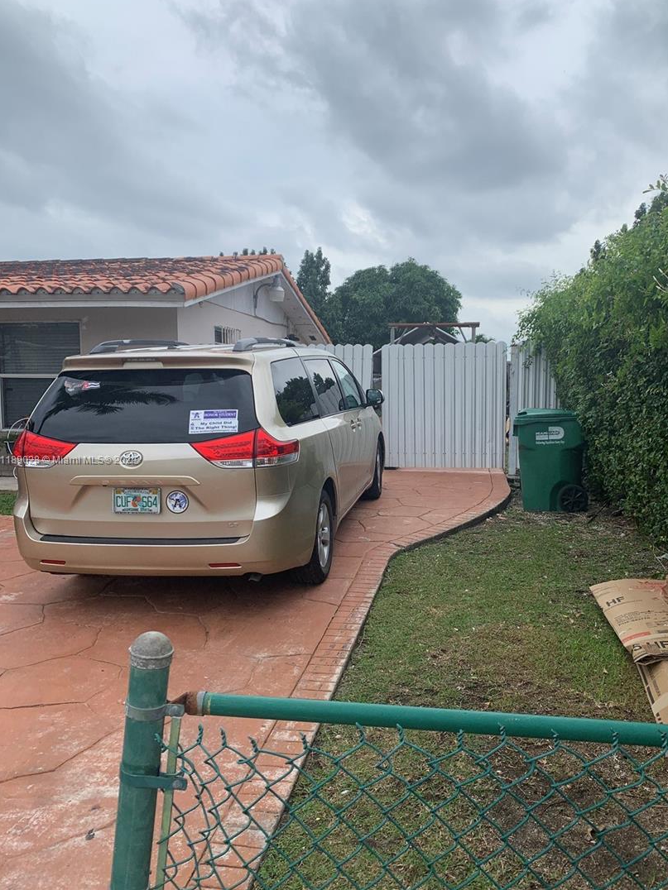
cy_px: 461
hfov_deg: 48.2
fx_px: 746
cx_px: 358
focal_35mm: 29
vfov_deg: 61.6
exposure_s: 1/1266
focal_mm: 4.25
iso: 25
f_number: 1.8
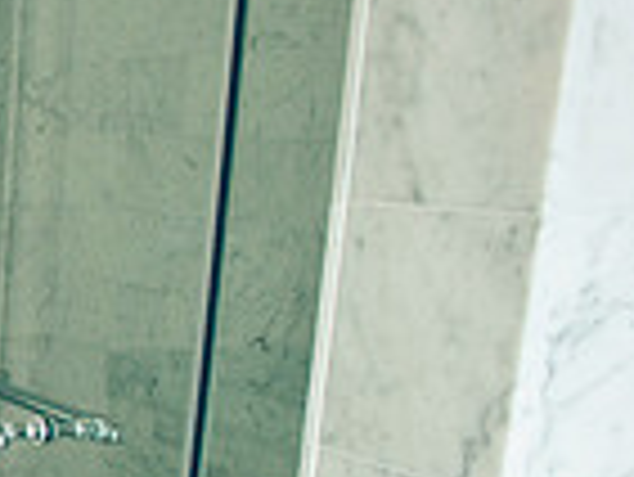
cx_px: -585
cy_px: 400
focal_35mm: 67
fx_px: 1228
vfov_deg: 21.6
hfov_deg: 19.3
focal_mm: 17
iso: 1000
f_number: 8
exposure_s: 1/125
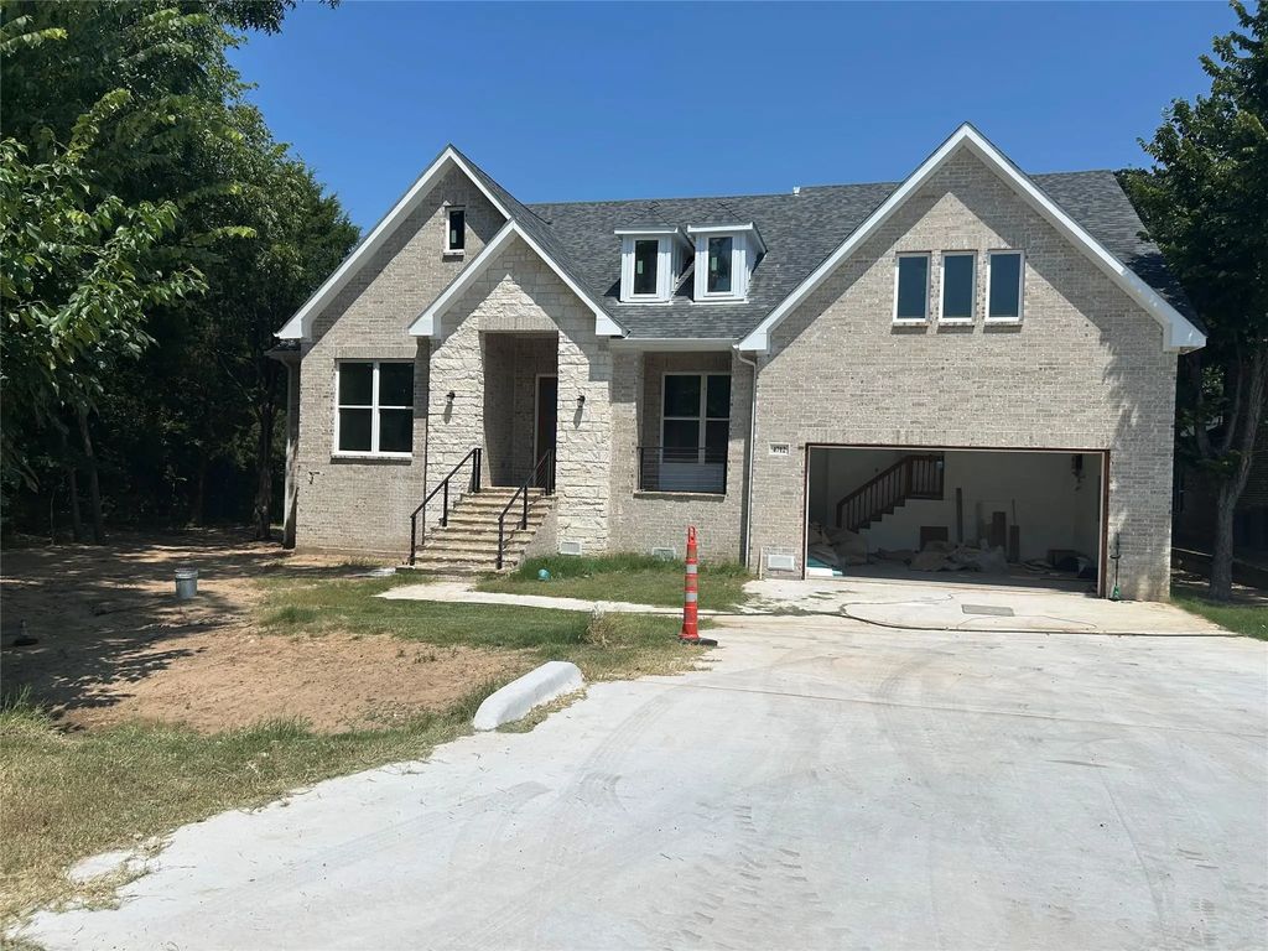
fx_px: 952
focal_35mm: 26
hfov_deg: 67.3
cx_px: 634
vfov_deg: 53.1
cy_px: 476
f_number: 1.5
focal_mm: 5.7
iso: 50
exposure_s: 1/8000
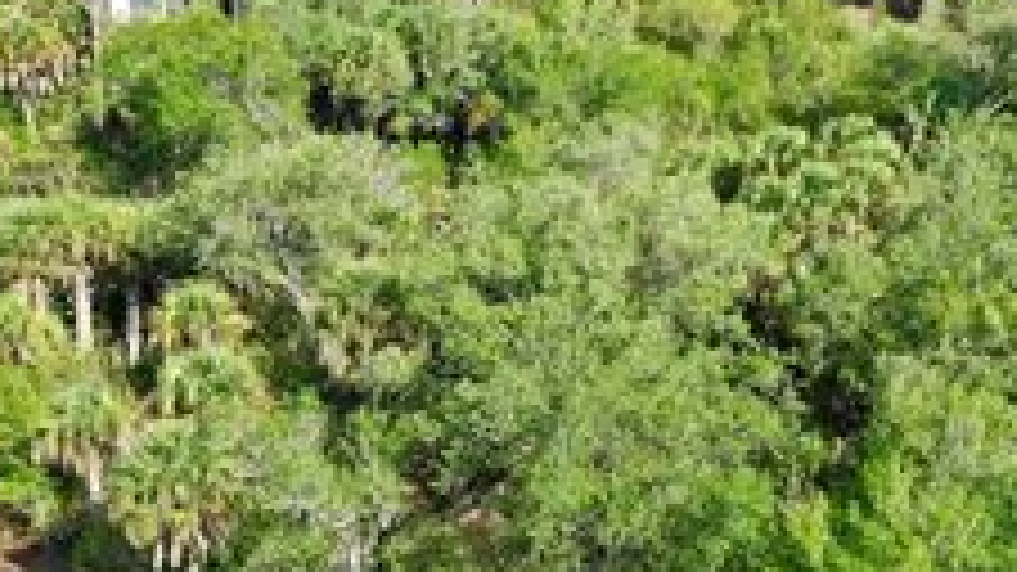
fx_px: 1752
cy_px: 394
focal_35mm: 65
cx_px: 490
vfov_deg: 18.5
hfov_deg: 32.4
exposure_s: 1/320
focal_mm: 10.26
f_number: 5.6
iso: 100
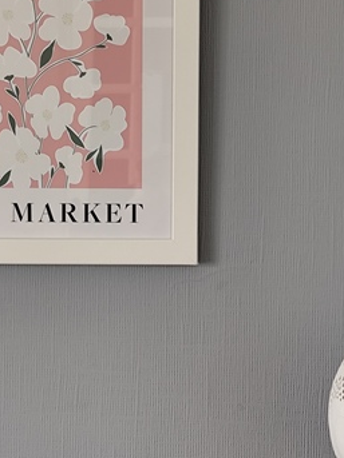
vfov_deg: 19.1
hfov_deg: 14.4
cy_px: 172
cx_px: 179
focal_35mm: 103
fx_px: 1366
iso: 320
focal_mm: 6.19
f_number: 1.65
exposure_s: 1/25
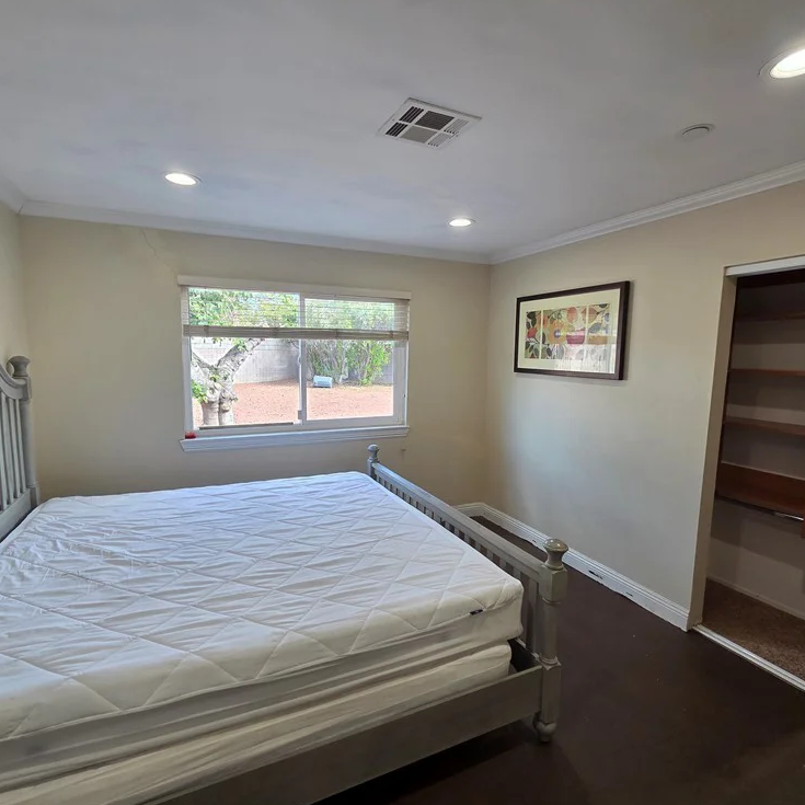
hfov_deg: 87.4
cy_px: 407
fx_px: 421
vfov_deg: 87.4
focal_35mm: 16
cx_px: 401
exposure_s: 1/120
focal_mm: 2.2
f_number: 2.2
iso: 125
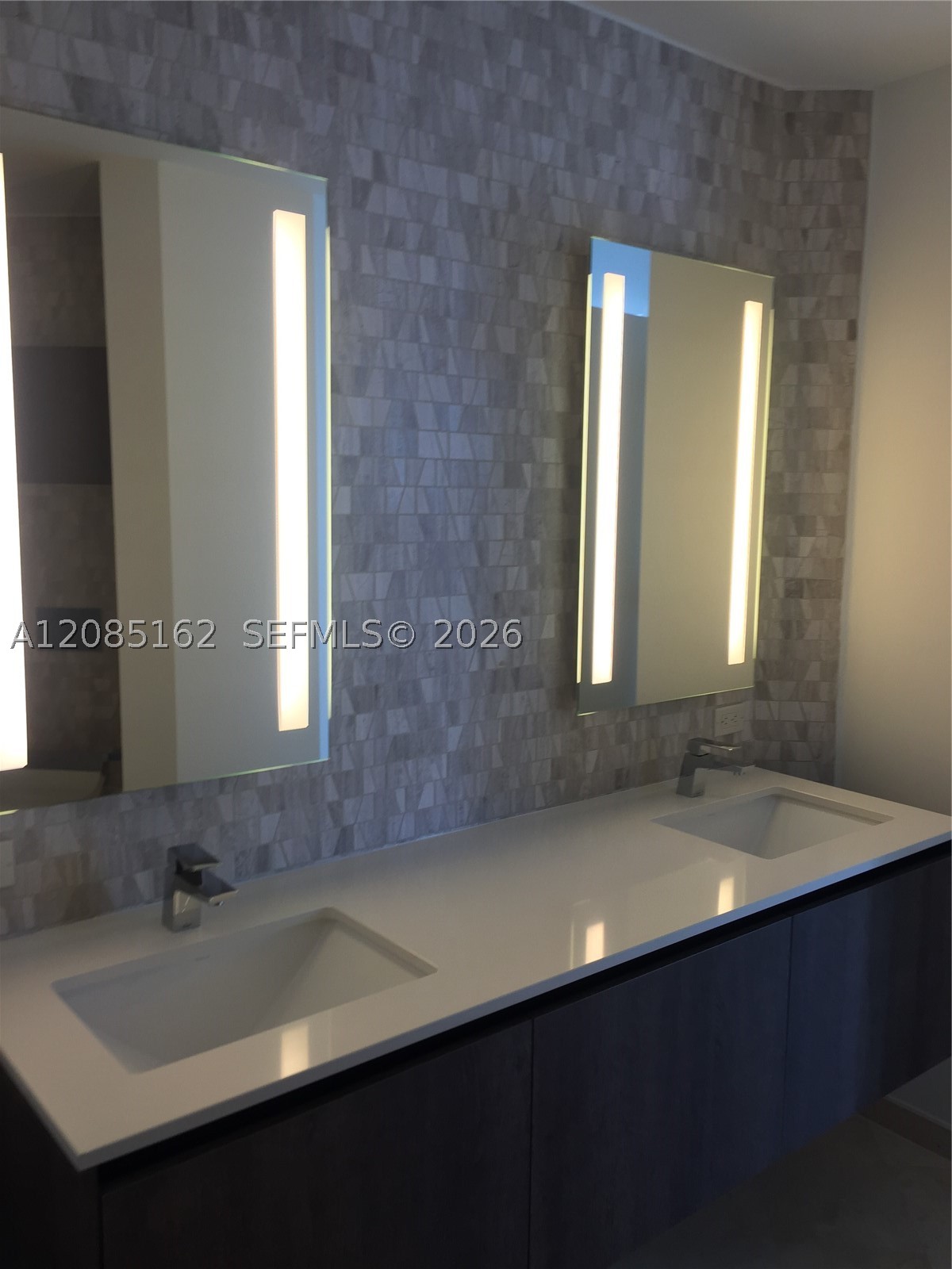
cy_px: 634
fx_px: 1063
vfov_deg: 61.7
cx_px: 476
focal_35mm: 29
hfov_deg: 48.2
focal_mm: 4.15
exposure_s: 1/40
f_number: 2.2
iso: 32
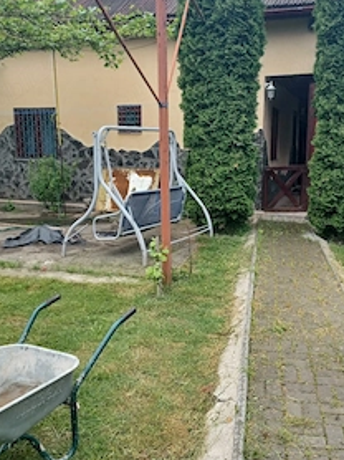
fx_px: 478
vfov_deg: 51.4
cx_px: 195
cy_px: 227
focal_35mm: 36
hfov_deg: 39.5
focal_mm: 4.6
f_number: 1.8
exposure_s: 1/222
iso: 32
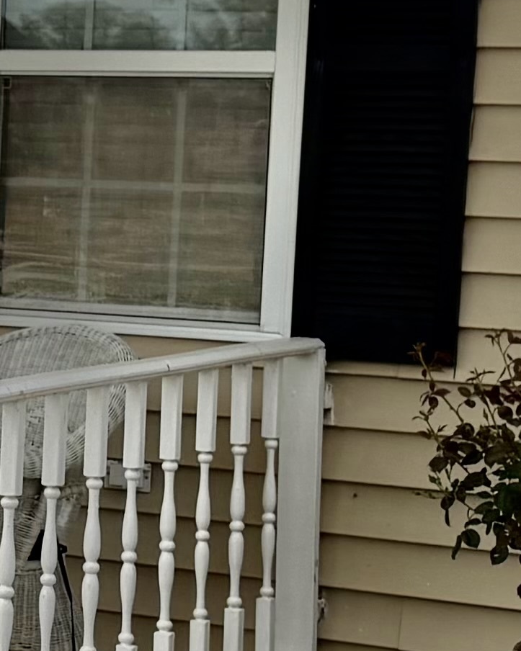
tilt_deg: -6.0
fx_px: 2853
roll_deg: -1.0
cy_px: 382
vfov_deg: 13.0
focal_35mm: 148
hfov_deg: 9.7
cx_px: -513
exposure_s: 1/3953
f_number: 1.78
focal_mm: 6.76
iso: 80
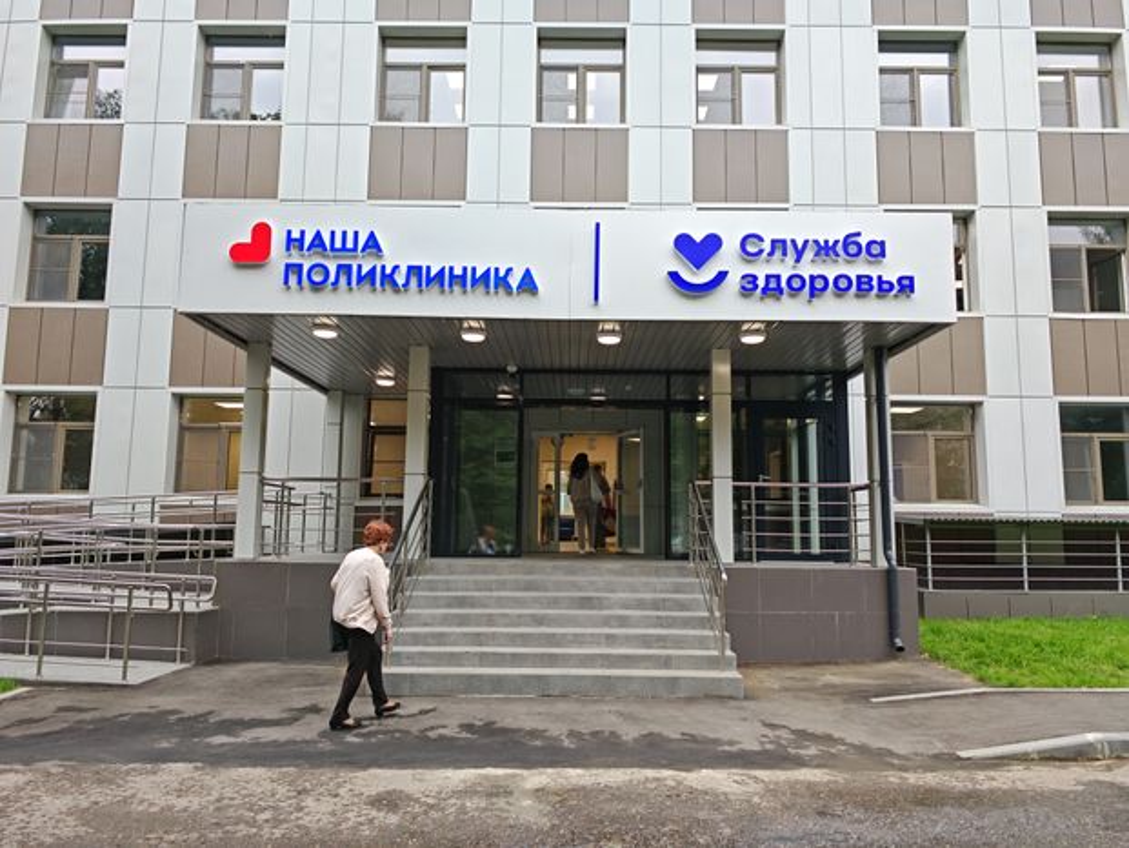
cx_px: 564
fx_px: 783
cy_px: 424
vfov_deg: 56.8
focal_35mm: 24
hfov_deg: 71.6
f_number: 2
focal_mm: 6.83
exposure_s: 1/280
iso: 50
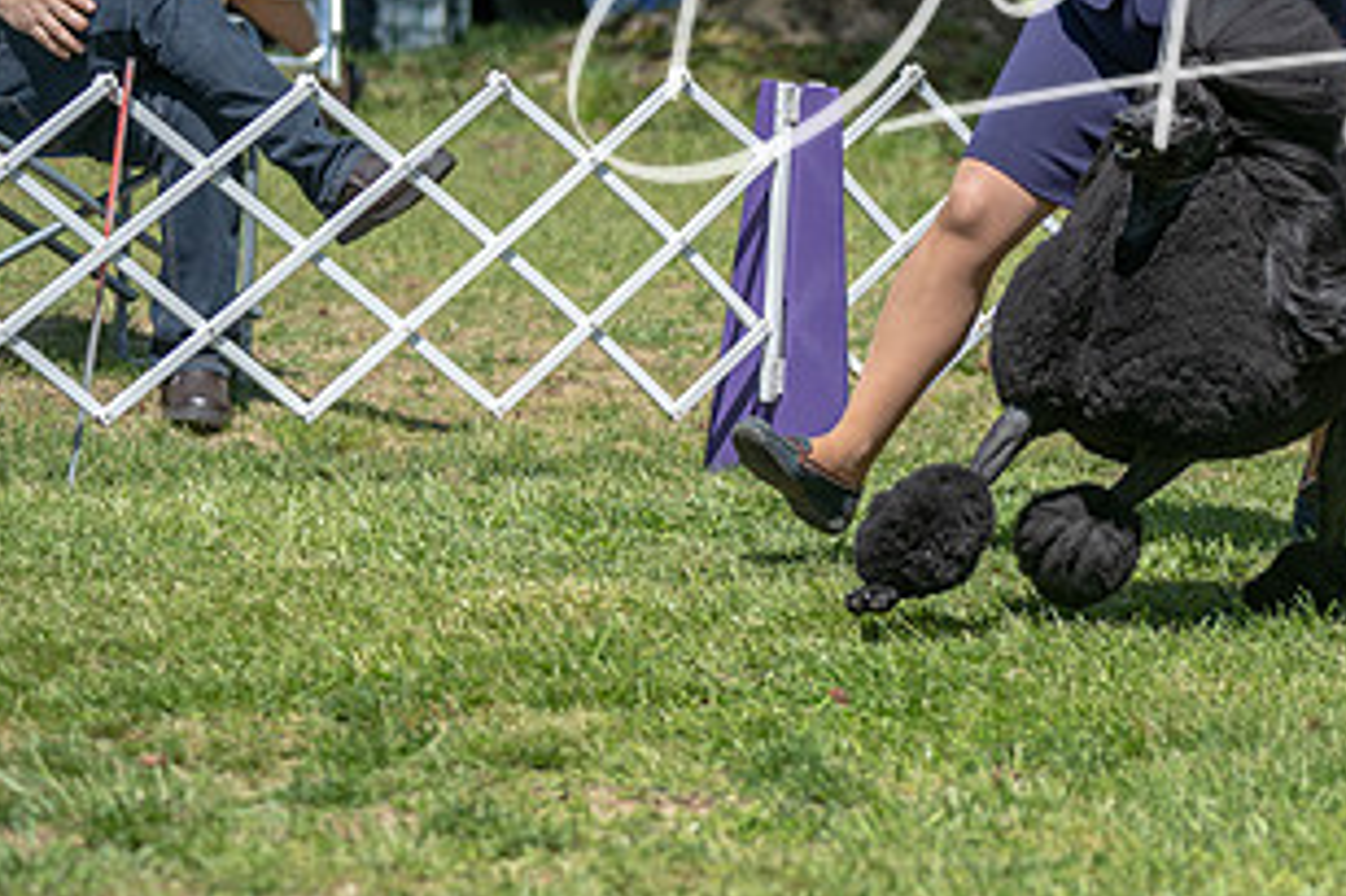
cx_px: 1202
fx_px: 8445
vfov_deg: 6.1
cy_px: 260
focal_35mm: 226
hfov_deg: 9.1
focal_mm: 120
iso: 125
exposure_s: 1/1000
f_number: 4
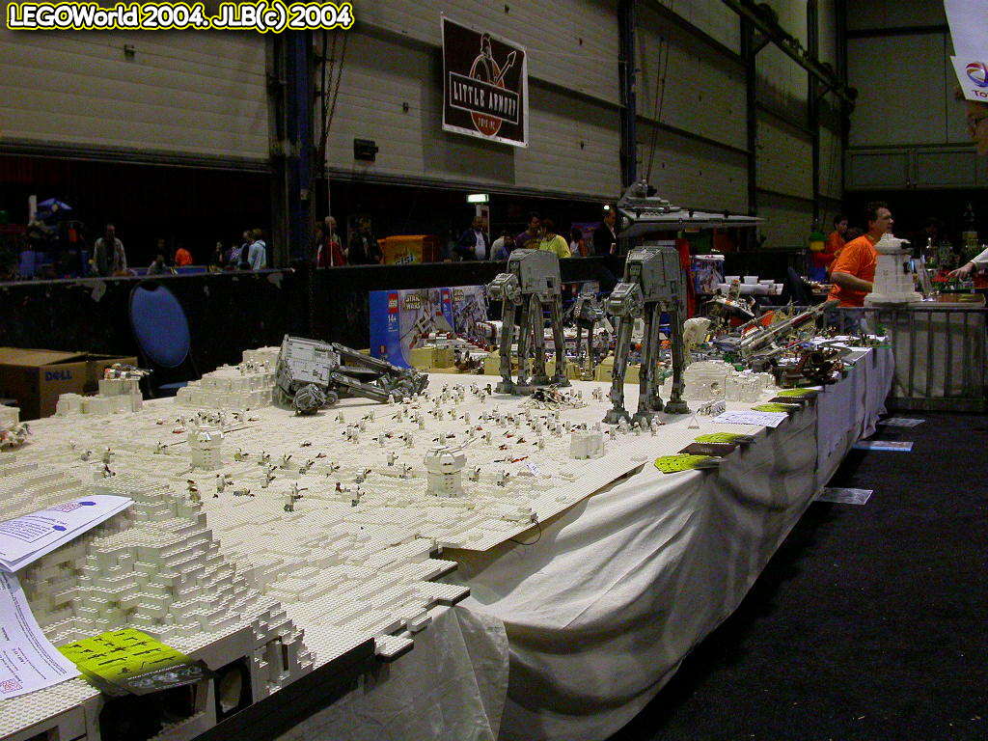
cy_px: 370
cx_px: 494
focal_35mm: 38
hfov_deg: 49.0
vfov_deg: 37.7
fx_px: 1085
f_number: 3.3
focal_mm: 7.85
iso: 400
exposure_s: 1/66
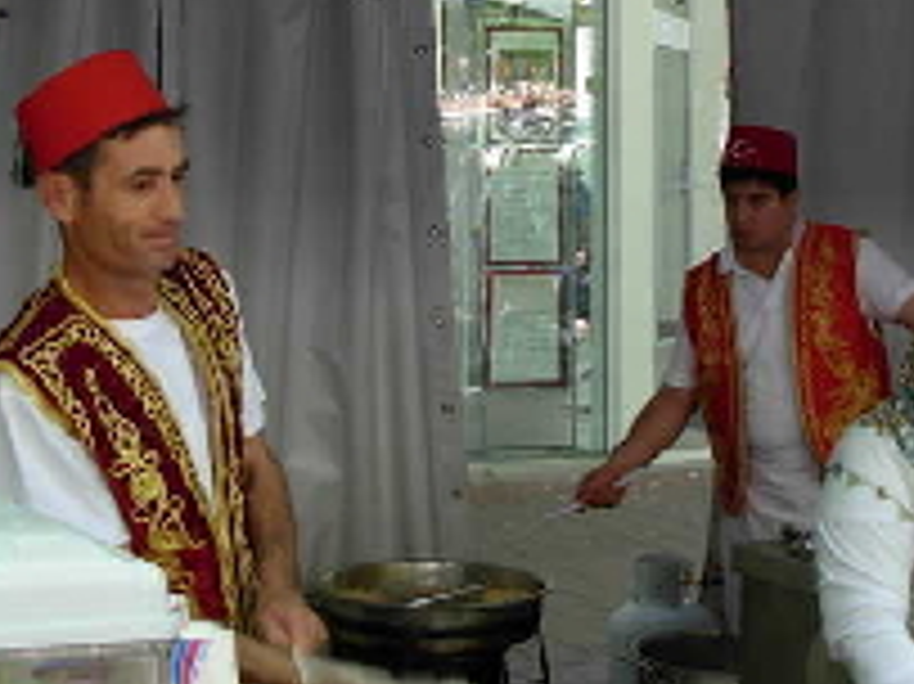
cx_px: 495
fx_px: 2375
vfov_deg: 16.3
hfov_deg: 21.8
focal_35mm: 90
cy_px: 184
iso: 79
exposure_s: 1/65.8
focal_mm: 6.3
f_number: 2.9
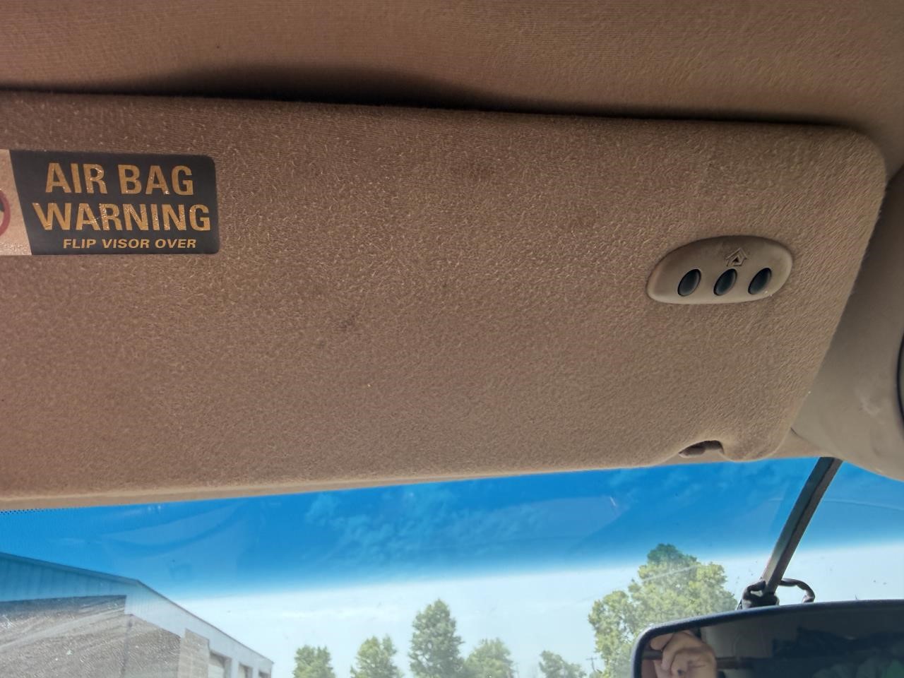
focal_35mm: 24
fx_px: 627
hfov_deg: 71.6
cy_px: 339
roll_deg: +4.7
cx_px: 452
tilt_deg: +29.1
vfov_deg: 56.8
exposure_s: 1/138
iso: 40
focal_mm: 2.22
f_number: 2.2
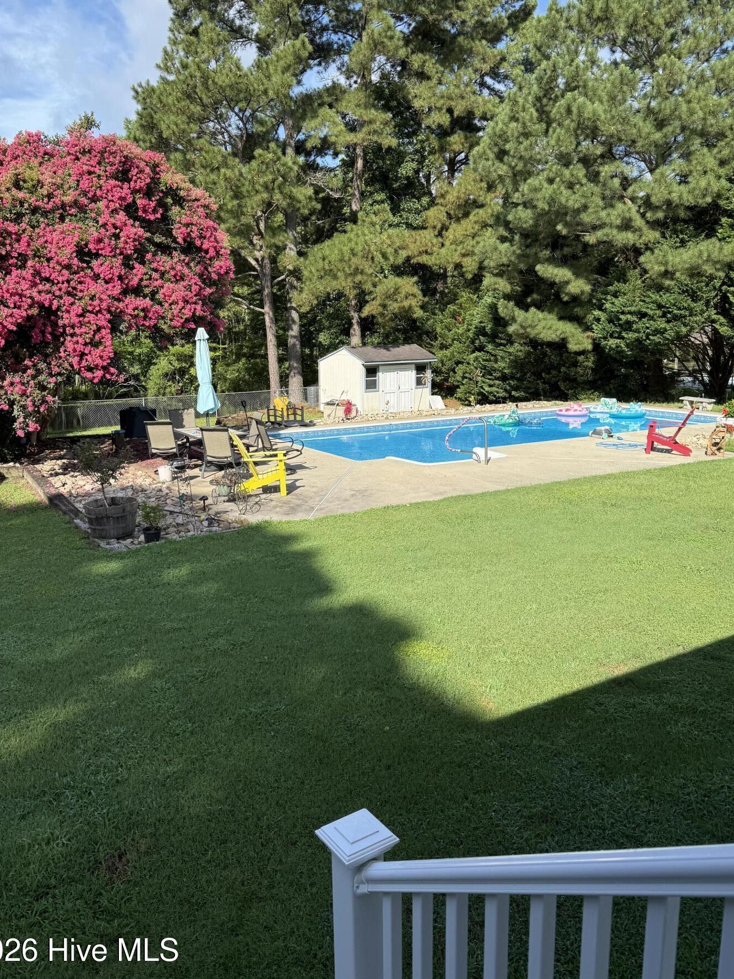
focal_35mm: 27
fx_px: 764
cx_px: 357
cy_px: 450
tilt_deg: -9.1
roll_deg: +0.6
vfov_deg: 65.2
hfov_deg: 51.3
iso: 80
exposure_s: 1/2299
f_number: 1.78
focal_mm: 6.76
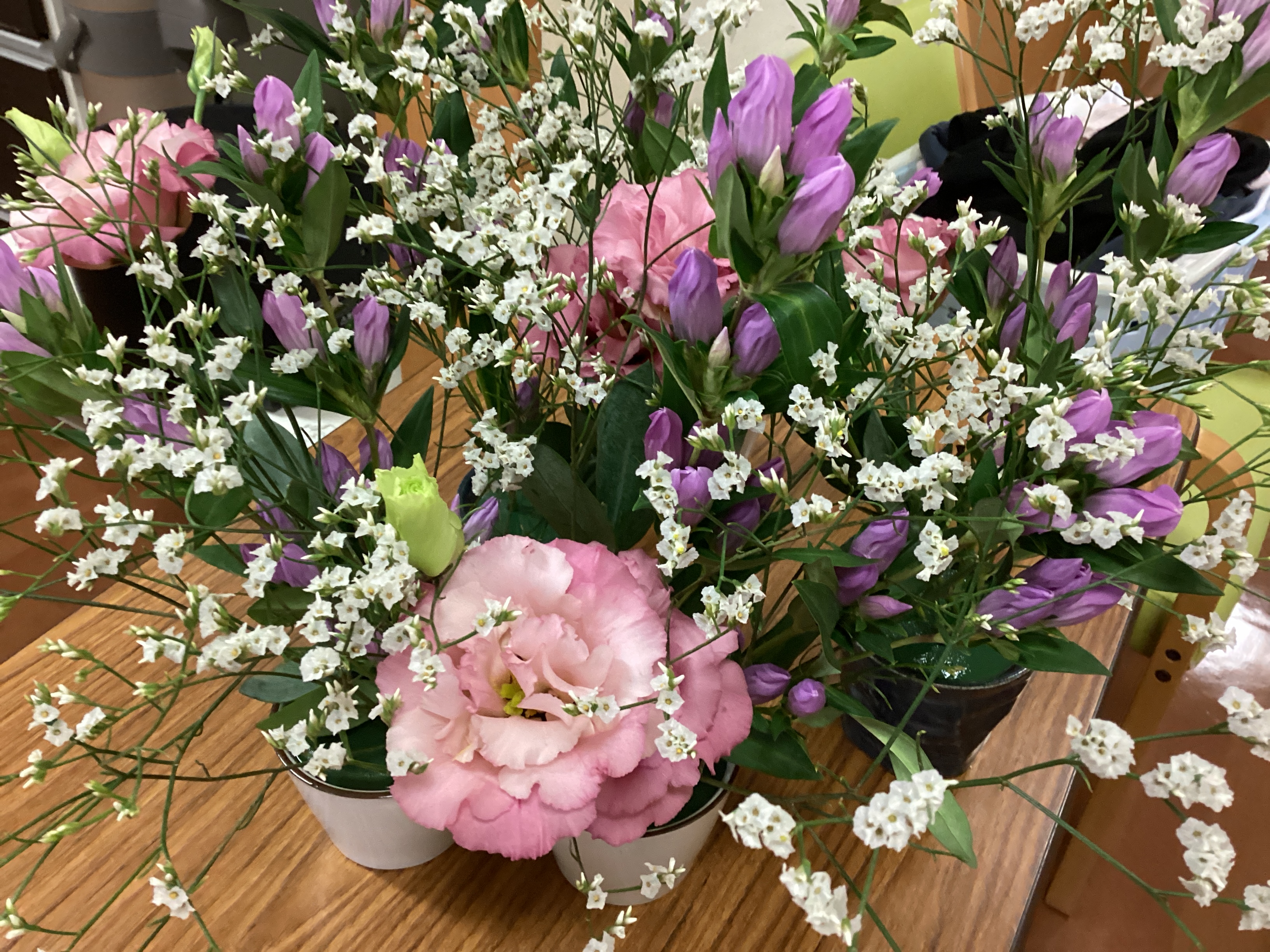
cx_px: 635
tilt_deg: -37.5
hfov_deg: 58.4
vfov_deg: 45.4
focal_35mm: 31
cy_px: 476
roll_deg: -3.8
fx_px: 1137
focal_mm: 3.3
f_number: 2.4
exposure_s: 1/50
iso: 320
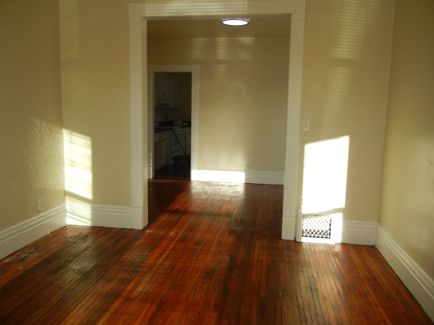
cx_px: 217
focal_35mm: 30
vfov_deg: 46.8
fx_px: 376
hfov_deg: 60.0
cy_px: 162
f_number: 3.5
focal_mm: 5.4
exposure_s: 1/249
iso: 160
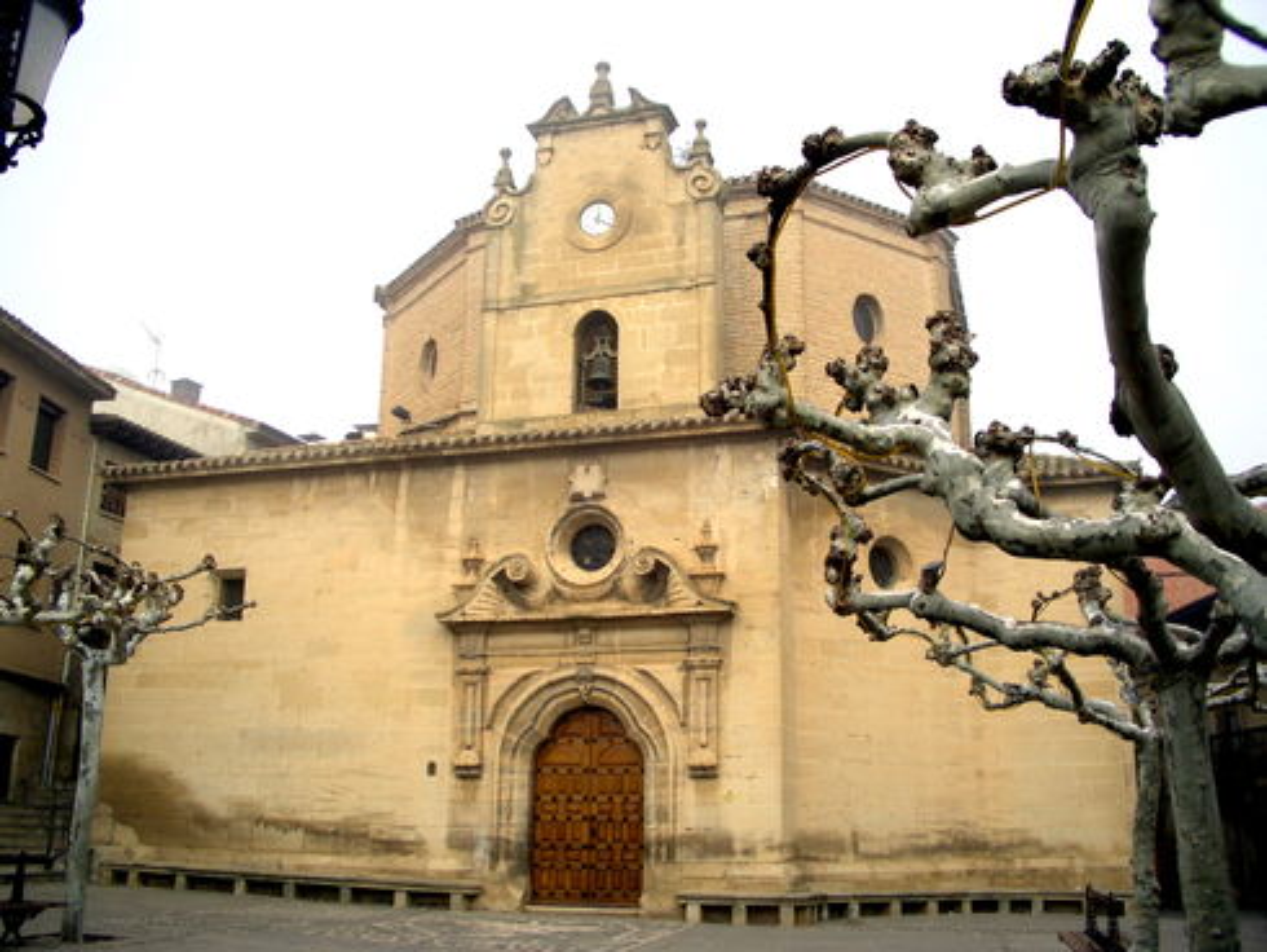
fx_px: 1282
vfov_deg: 40.7
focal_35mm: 35
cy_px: 476
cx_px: 634
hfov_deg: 52.6
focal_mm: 5.8
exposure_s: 1/400
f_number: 4.3
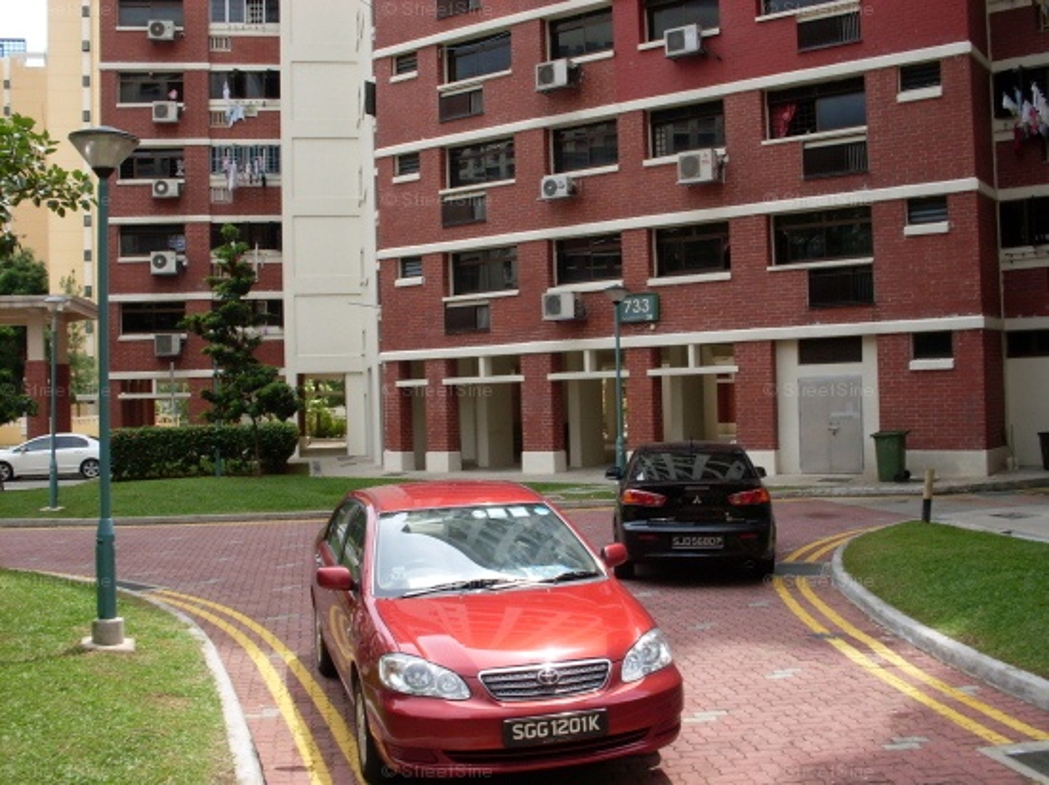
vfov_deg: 37.7
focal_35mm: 38
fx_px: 1151
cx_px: 524
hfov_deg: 49.0
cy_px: 392
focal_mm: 6.3
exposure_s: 1/90
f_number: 8.4
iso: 80
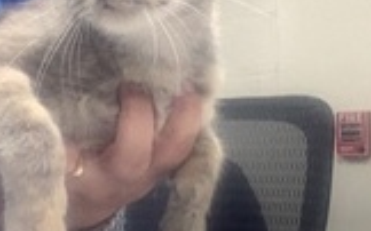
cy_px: 86
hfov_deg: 24.1
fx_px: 859
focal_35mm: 85
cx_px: 98
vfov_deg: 15.3
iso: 250
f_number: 2.4
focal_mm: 2.15
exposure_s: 1/60
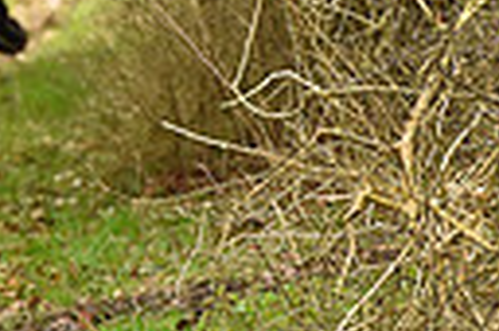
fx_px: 12528
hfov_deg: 2.3
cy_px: -152
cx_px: -472
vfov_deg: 1.5
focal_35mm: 905
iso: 1600
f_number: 4.5
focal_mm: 200
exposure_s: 1/1250
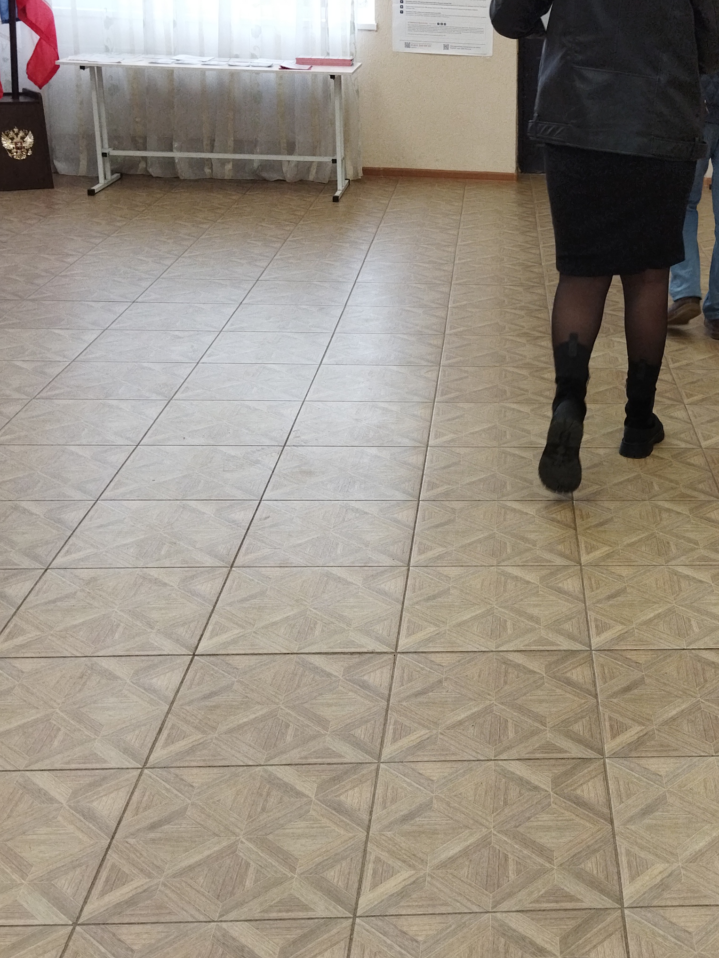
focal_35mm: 53
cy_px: 325
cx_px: 640
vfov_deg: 35.8
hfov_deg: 26.6
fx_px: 1468
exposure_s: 1/100
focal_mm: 4.71
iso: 175
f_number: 1.79
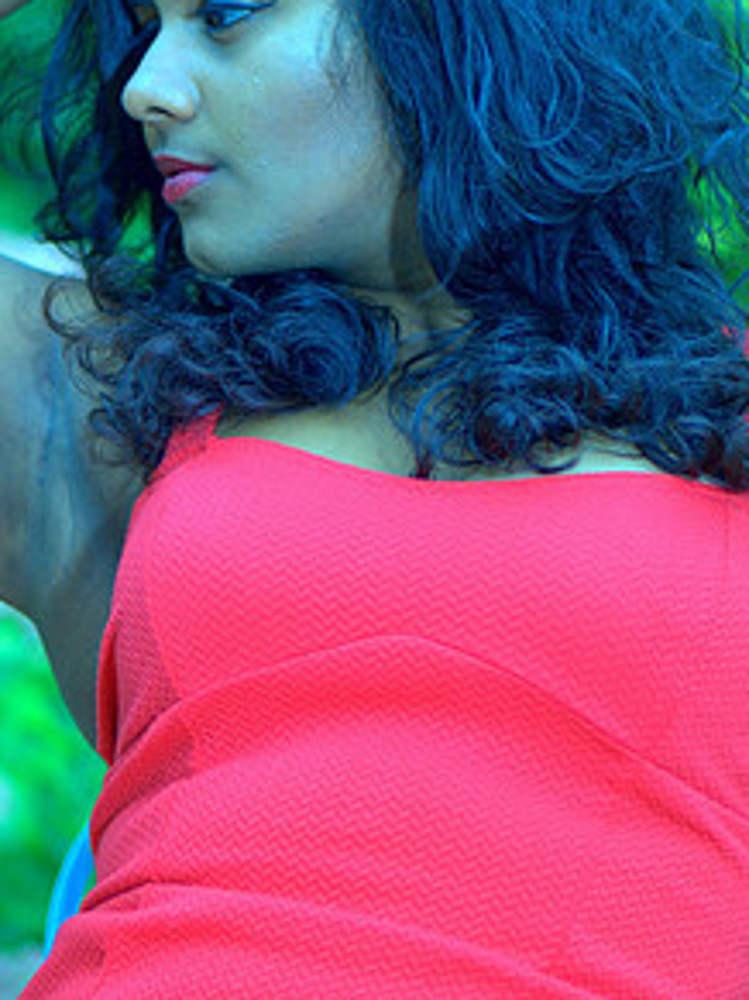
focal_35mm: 223
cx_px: 373
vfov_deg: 8.9
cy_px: 230
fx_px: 6438
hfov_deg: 6.7
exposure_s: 1/250
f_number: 2.8
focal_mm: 100
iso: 100
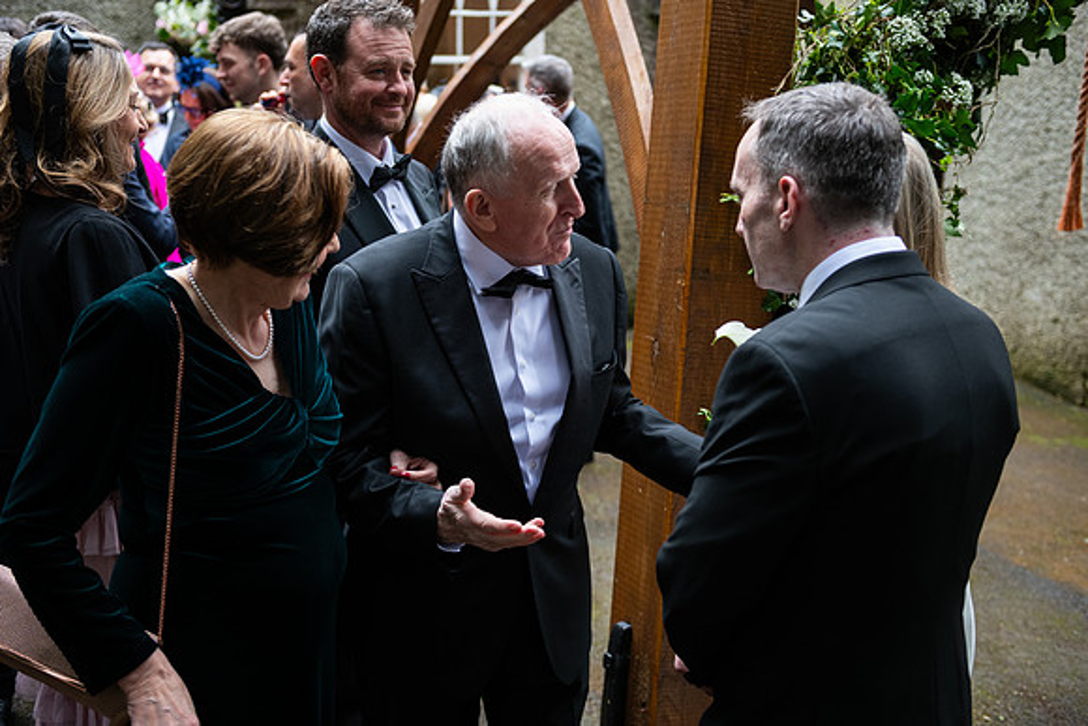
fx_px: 1330
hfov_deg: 44.5
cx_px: 544
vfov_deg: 30.5
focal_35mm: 44
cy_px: 363
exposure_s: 1/160
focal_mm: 44
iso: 400
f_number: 3.5
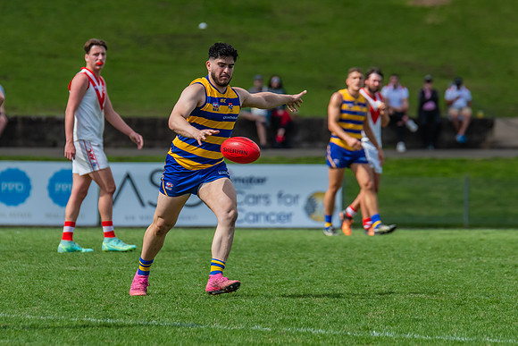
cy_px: 184
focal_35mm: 550
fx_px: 7914
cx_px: 188
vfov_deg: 2.5
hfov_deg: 3.7
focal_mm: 380
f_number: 7.1
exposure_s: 1/1600
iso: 800
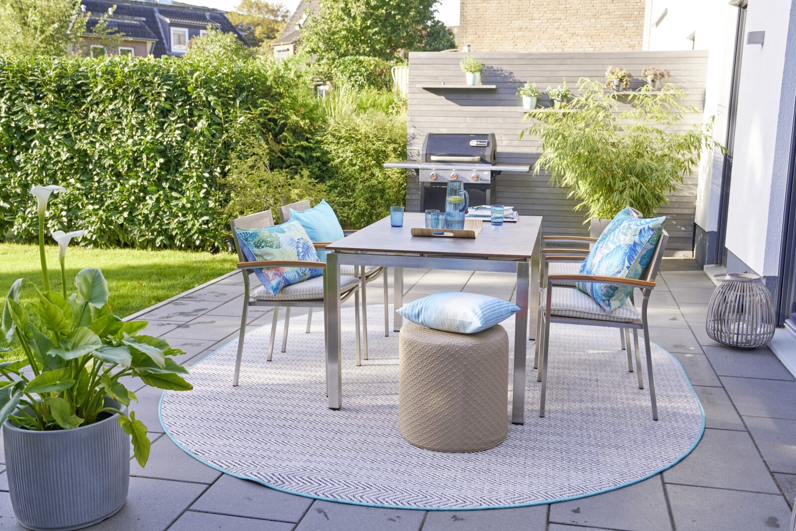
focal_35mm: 36
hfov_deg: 53.1
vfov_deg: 36.9
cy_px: 266
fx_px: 796
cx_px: 398
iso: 250
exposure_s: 1/200
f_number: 5
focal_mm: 36
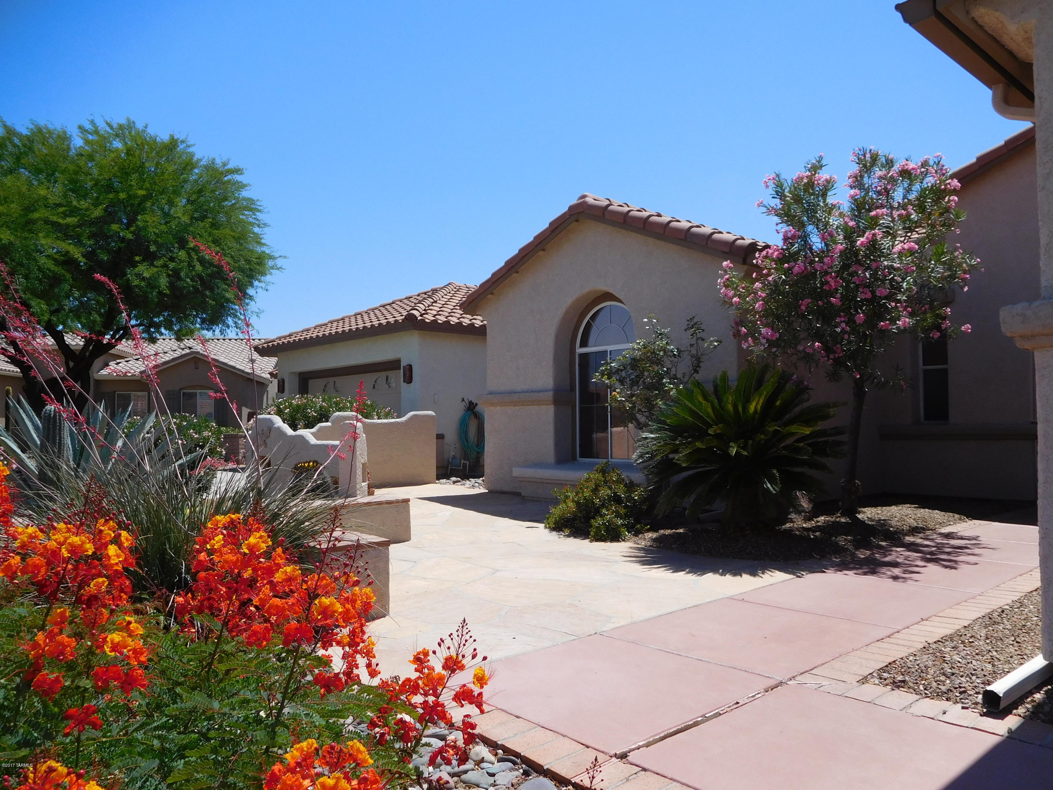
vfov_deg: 54.9
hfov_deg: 69.4
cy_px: 395
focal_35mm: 25
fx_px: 760
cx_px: 526
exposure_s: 1/1250
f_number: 3.4
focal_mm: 4.5
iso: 125
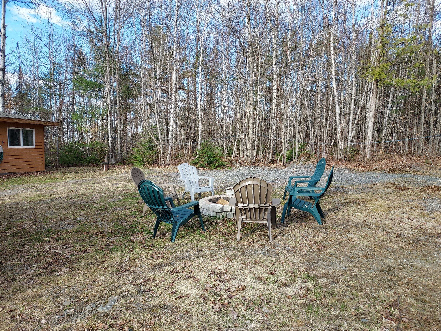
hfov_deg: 71.6
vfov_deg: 56.8
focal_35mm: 24
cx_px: 220
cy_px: 166
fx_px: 306
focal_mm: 4.6
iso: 40
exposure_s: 1/204
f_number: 1.8
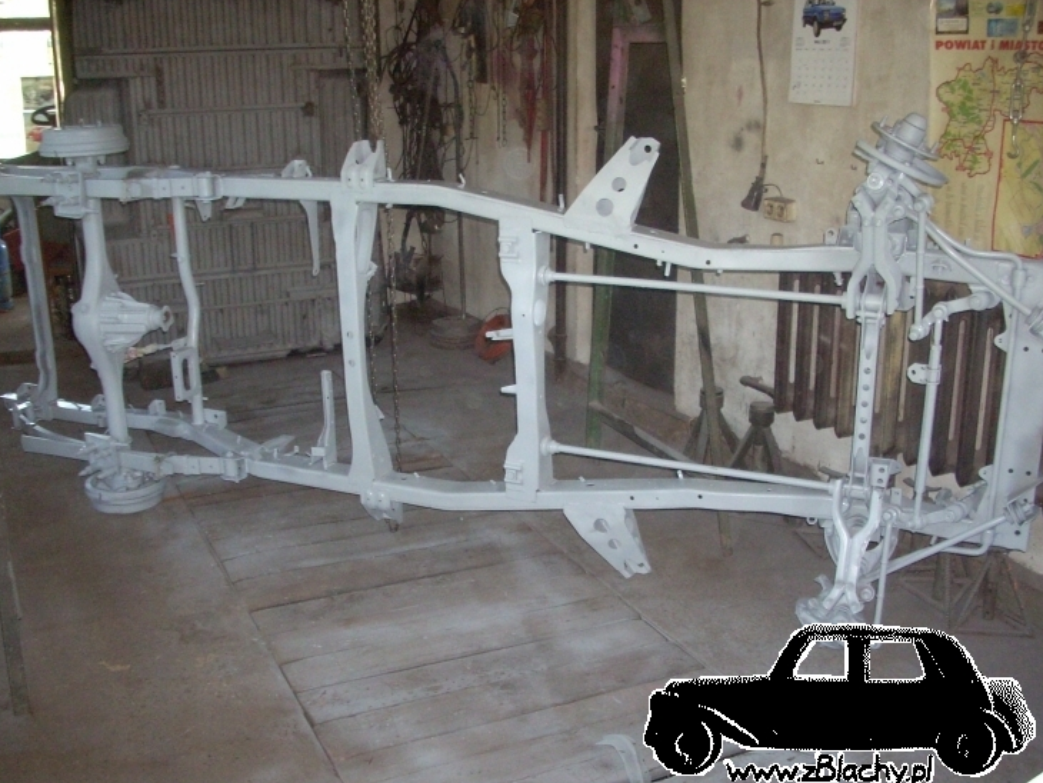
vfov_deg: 37.7
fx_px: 1145
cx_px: 513
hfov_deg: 49.0
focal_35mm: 38
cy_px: 398
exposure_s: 1/60
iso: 400
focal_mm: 6.2
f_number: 2.8
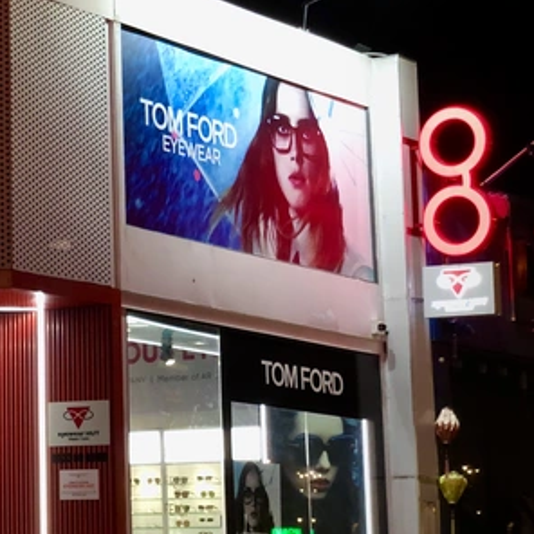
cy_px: 141
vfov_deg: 13.4
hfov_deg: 13.0
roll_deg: +0.8
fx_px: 2269
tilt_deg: +12.6
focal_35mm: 130
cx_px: -154
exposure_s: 1/33
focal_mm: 6
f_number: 2.4
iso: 100
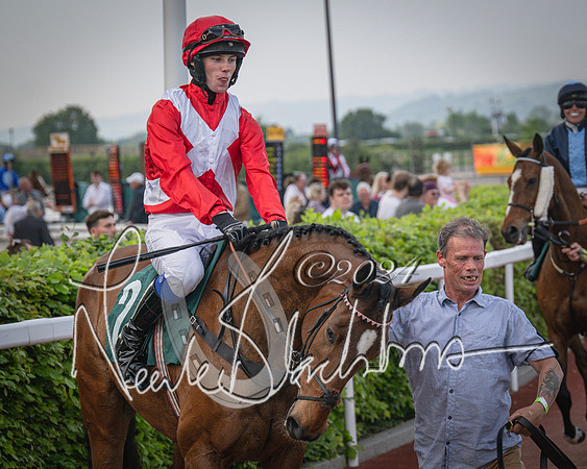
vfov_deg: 8.9
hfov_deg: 11.1
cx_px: 368
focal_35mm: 173
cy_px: 224
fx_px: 3010
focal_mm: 98
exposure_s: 1/1000
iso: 400
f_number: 4
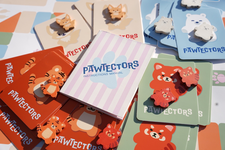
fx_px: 254
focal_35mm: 41
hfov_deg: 47.7
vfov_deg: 32.9
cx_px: 112
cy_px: 75
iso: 64
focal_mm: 40.7
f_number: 6.3
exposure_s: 1/250
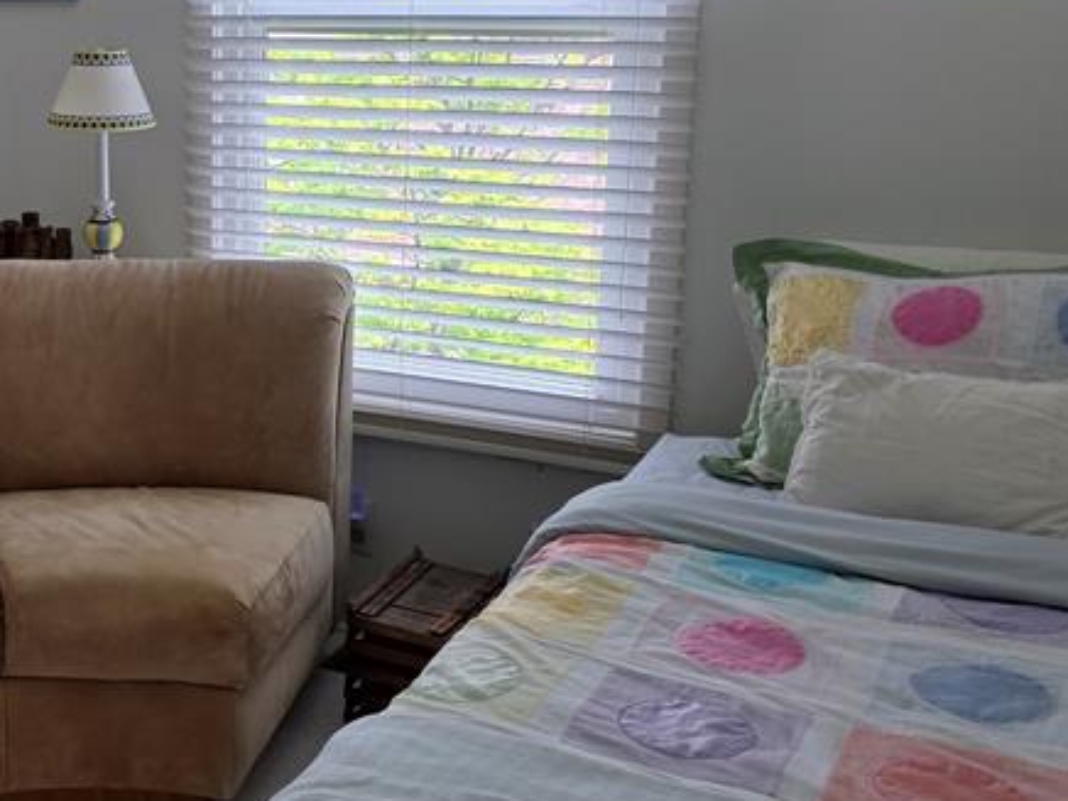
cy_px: 326
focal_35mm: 54
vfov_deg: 27.0
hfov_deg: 33.2
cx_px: 59
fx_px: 1666
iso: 64
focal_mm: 6.3
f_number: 1.7
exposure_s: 1/120
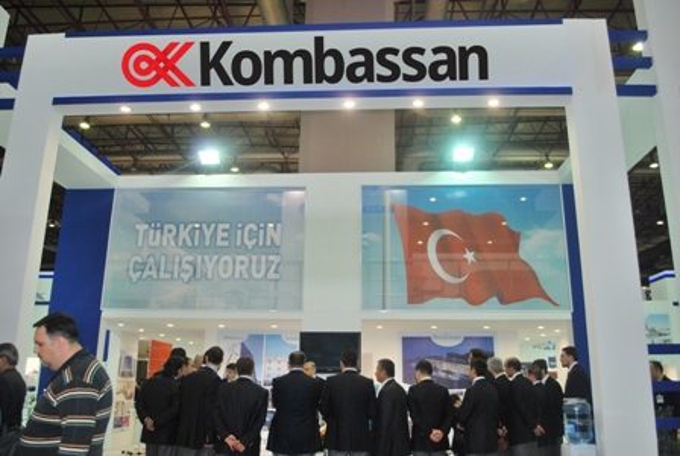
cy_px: 228
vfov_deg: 43.7
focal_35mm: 30
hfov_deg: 61.9
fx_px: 567
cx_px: 340
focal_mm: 20
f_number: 3.8
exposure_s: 1/125
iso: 180
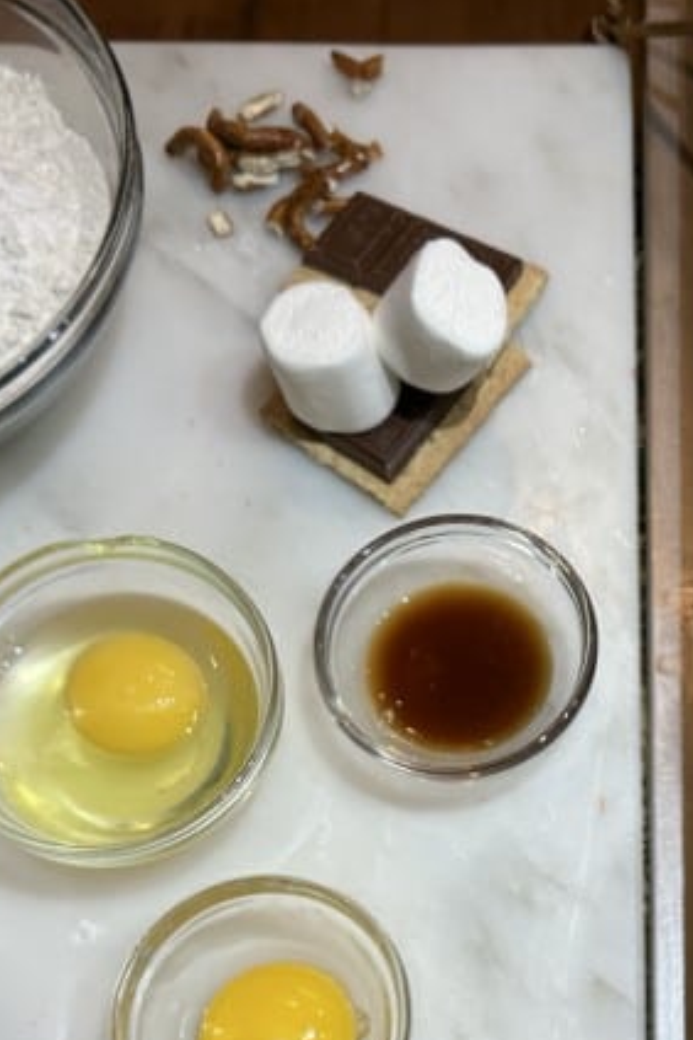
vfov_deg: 32.8
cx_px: 578
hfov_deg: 22.6
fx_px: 1703
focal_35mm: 59
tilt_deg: -74.5
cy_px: 858
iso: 100
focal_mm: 6.86
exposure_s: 1/120
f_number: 1.78
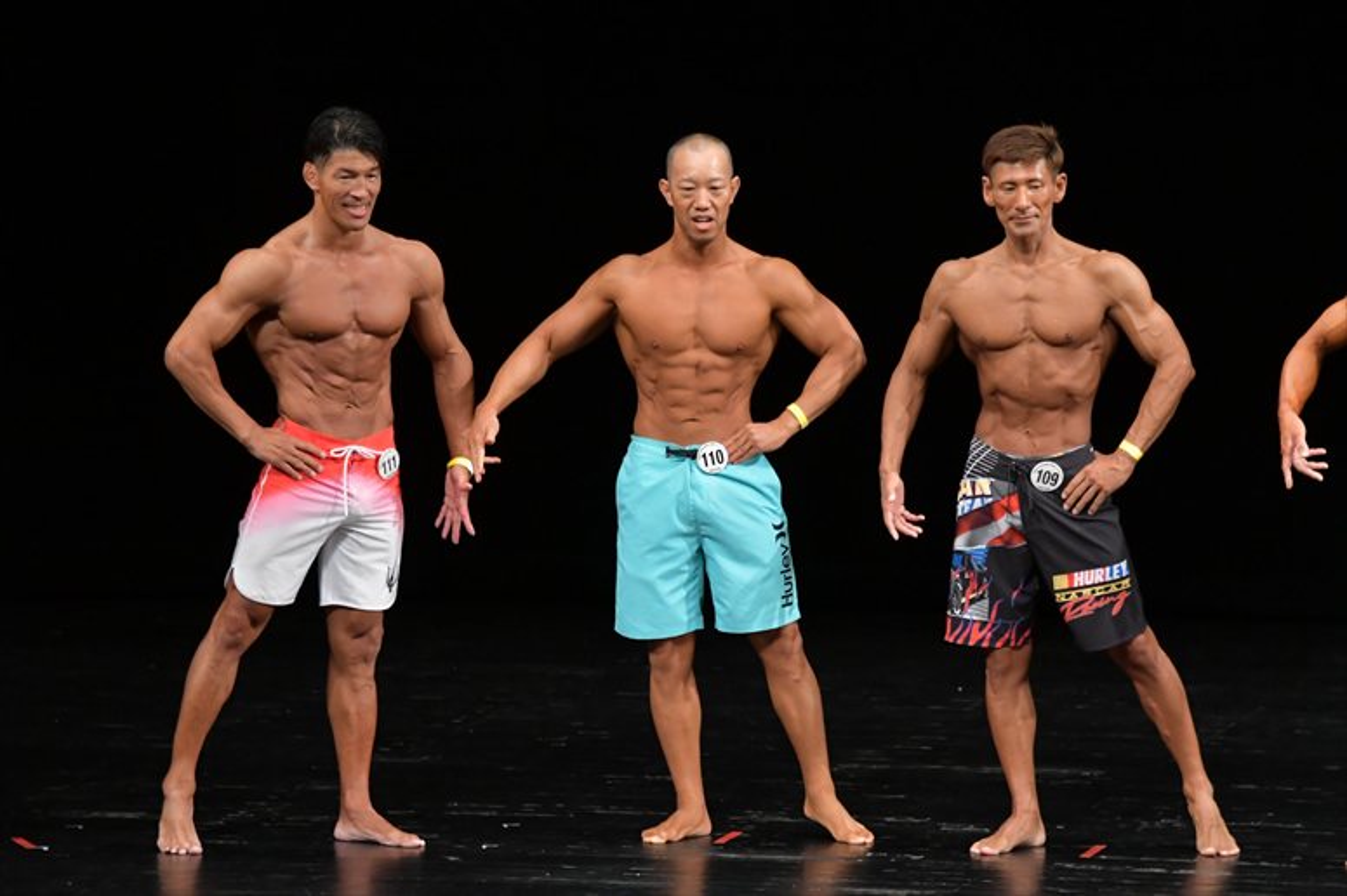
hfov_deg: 7.6
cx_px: 674
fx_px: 10098
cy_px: 448
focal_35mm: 270
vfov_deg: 5.1
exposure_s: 1/400
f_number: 5.6
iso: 3200
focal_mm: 180
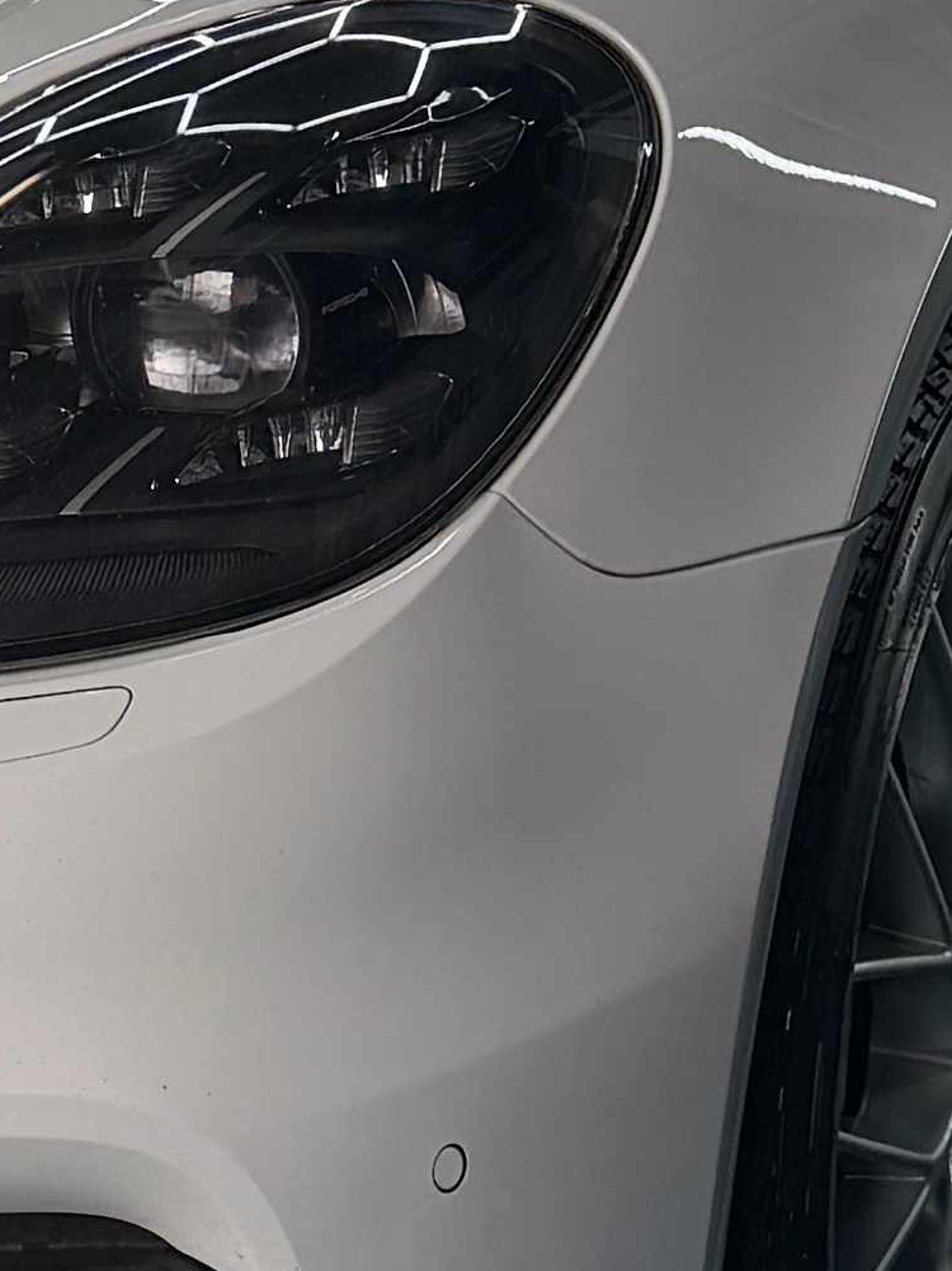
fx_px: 5027
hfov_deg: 10.4
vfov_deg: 14.1
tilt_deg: -8.9
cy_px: -61
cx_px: -565
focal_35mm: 137
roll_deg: -0.1
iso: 80
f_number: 1.78
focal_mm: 6.76
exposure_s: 1/822
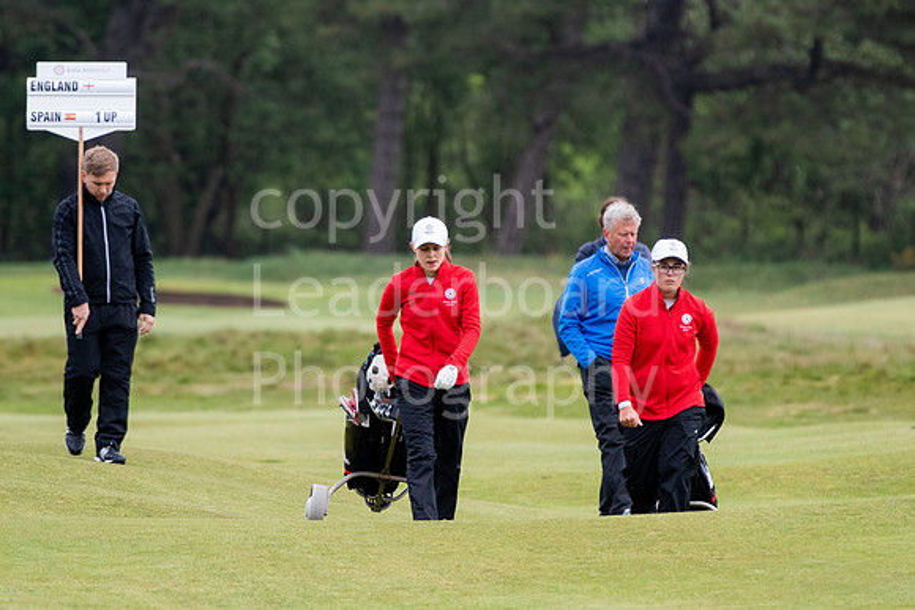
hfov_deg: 3.5
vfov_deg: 2.4
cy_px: 305
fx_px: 14872
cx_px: 458
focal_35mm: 585
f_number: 5.6
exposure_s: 1/1250
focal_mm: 390
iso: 1600
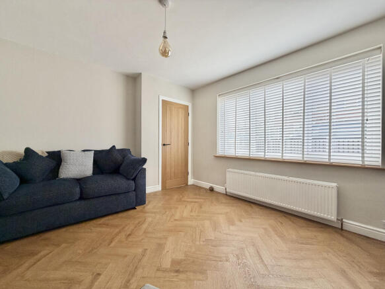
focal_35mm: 14
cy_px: 144
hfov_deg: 102.1
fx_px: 156
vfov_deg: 85.7
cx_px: 192
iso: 100
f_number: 2.2
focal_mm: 2.22
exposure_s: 1/121
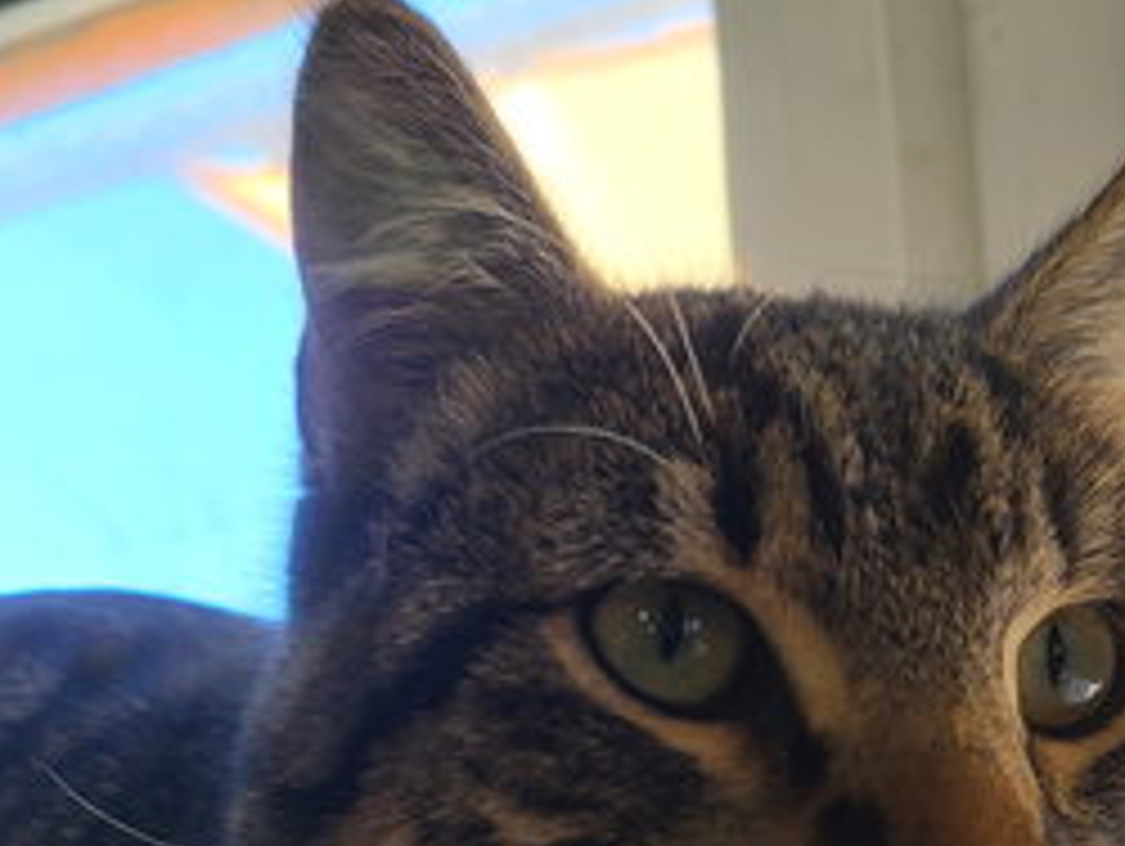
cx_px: 724
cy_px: 803
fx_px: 1692
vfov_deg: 26.8
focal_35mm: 52
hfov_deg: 36.5
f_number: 1.8
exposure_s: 1/120
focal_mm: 5.4
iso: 50
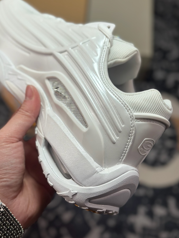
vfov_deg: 32.1
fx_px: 414
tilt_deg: -60.0
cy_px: 99
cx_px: 73
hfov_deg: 24.4
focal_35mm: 60
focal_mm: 6.86
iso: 80
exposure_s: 1/2304
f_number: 1.78
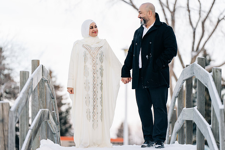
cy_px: 75
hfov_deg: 13.6
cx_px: 112
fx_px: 944
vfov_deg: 9.1
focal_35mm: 151
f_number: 2.8
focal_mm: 151
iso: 64
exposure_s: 1/160
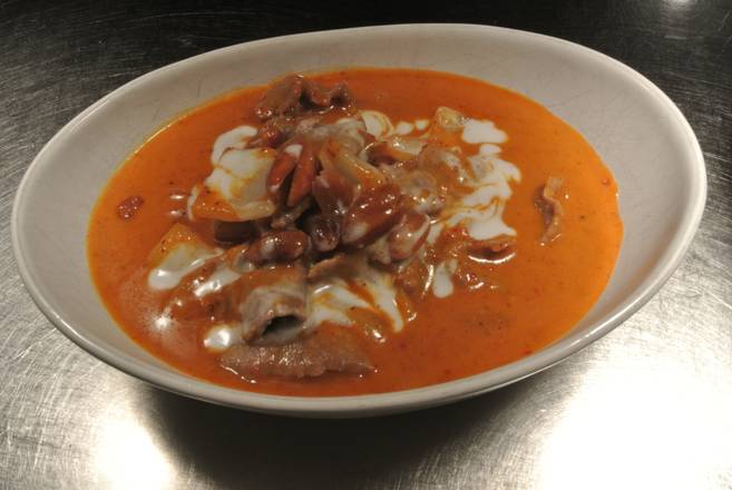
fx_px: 713
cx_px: 366
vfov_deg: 38.0
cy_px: 245
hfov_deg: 54.4
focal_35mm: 35
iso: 400
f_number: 4
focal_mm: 13.1
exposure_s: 1/60
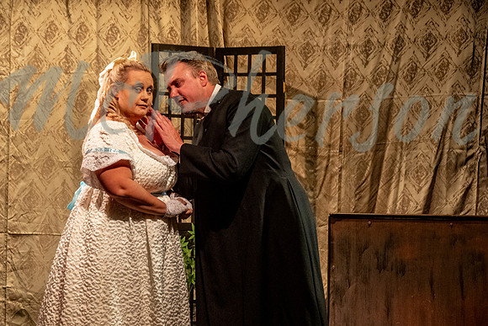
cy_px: 192
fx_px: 2144
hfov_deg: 13.0
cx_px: 167
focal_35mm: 158
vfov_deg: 8.7
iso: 1600
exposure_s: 1/250
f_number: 4.5
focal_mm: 71.5
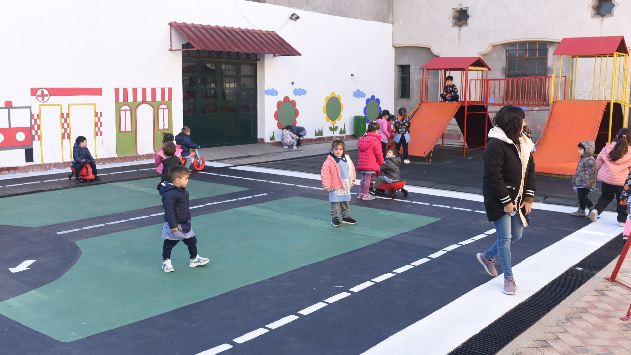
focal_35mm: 37
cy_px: 164
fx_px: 619
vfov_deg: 32.0
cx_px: 316
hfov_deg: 54.0
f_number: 4
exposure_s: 1/250
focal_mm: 35
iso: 200
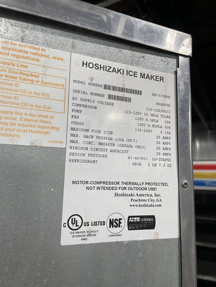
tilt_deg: +8.6
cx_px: 108
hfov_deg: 53.1
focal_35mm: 26
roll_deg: -4.0
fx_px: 216
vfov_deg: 67.3
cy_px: 144
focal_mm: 4.2
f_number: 1.6
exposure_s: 1/95
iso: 125
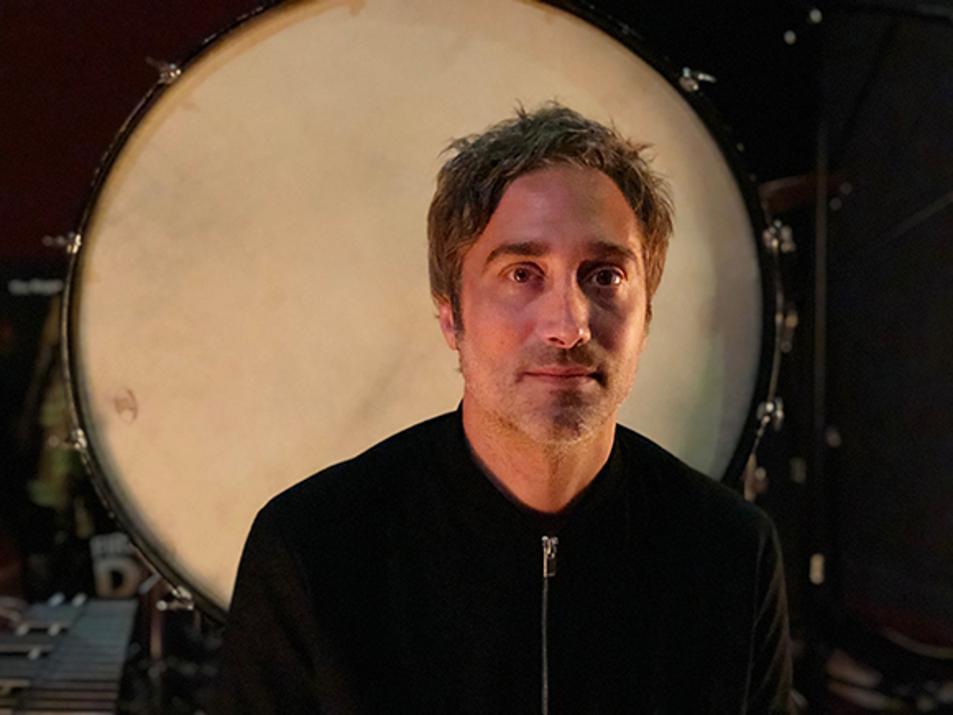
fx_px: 1569
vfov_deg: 25.7
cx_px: 476
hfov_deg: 33.8
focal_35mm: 57
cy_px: 358
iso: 1250
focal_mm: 6.6
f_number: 2.8
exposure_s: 1/60
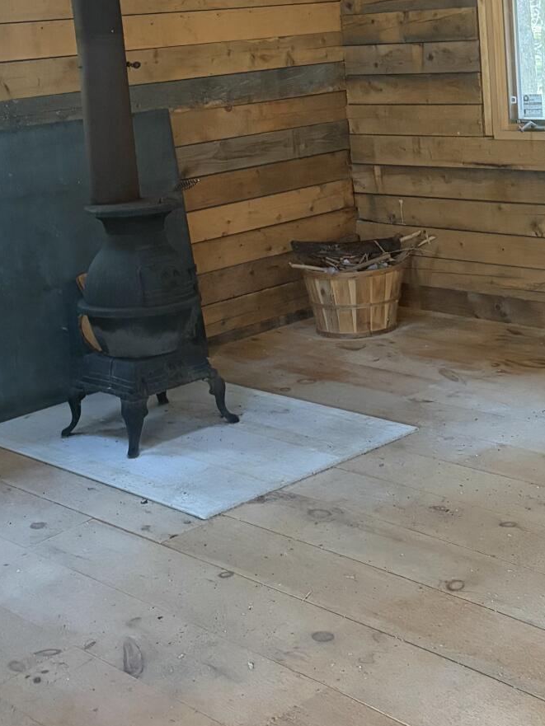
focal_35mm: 59
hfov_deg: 24.8
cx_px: 338
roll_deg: +4.5
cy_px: 191
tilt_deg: -9.3
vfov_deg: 32.2
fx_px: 1238
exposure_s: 1/40
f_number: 1.6
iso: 500
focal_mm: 5.96
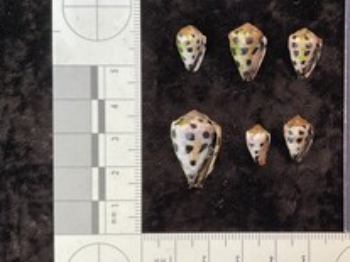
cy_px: 131
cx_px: 259
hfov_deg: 38.0
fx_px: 495
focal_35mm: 49
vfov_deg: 29.6
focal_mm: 3
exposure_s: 1/50
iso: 64
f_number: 1.8
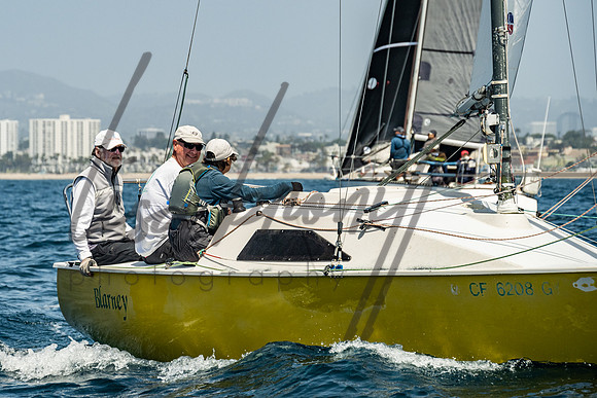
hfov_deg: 11.1
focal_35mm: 185
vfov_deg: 7.4
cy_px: 132
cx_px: 192
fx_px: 3063
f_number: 6.3
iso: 320
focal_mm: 130
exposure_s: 1/1250
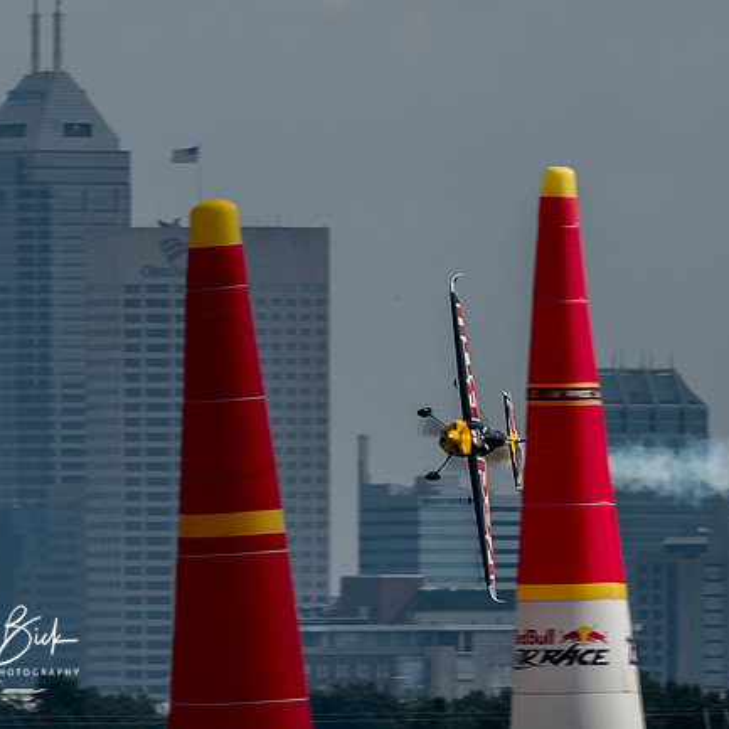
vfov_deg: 1.5
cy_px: 431
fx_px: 27686
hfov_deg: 1.5
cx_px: 355
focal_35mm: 1162
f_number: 10
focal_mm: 300
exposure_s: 1/400
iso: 200
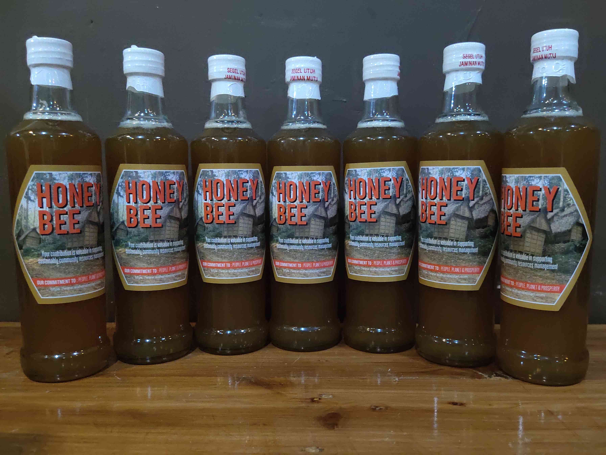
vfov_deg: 54.9
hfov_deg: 69.4
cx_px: 303
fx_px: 438
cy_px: 228
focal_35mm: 25
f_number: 16
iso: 500
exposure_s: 1/25
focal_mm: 4.71
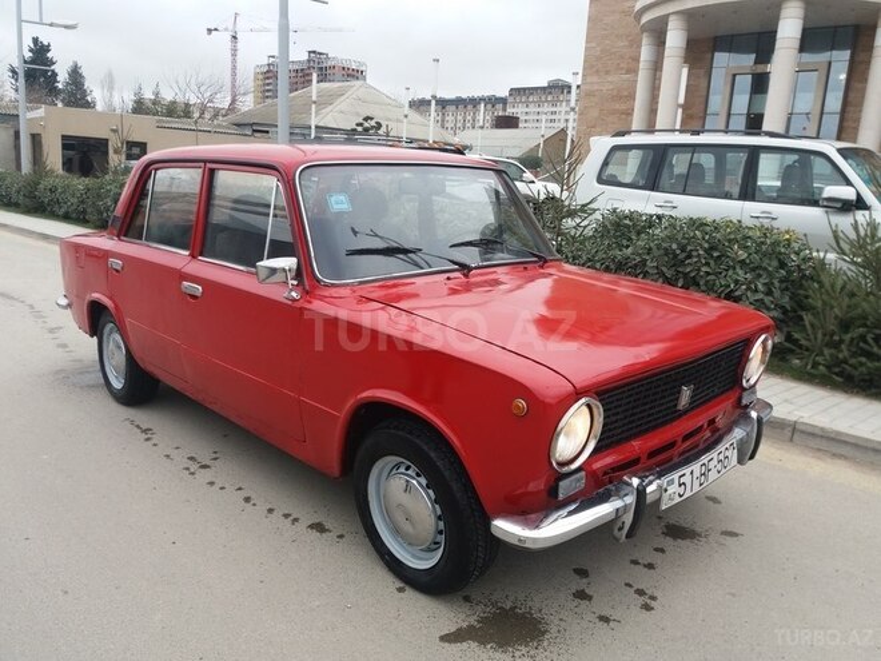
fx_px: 713
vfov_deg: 49.7
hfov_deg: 63.4
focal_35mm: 28
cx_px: 440
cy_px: 330
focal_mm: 3.7
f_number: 1.9
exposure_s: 1/132
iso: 64
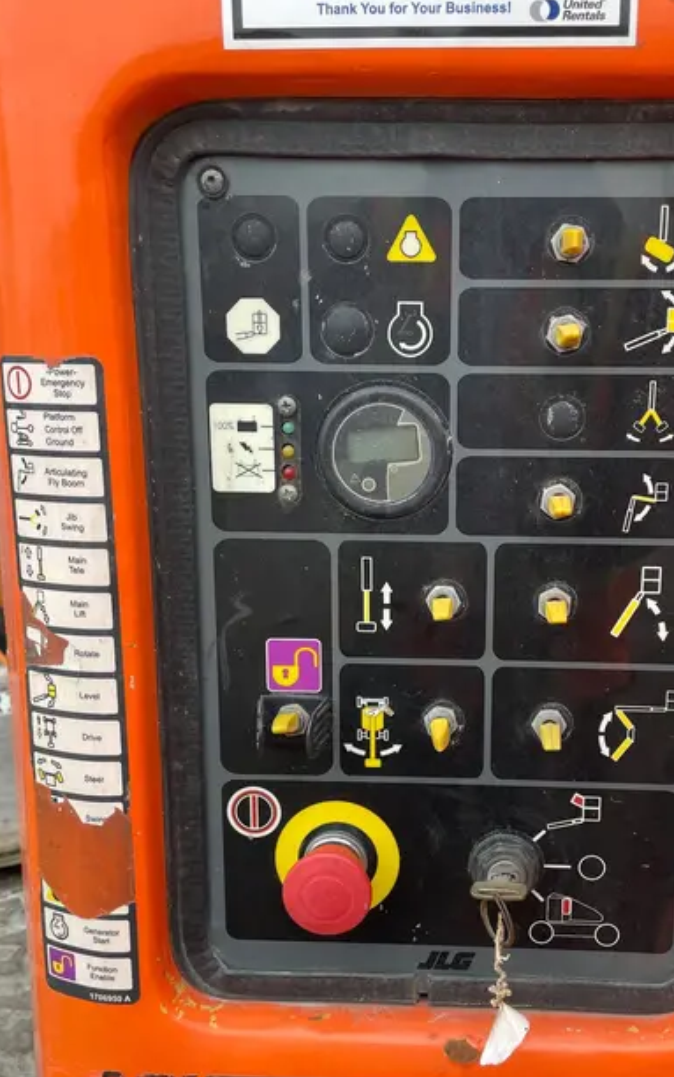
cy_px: 575
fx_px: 969
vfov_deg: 58.1
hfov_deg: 38.1
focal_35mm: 33
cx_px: 426
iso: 32
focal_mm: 4.2
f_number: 1.6
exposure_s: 1/304
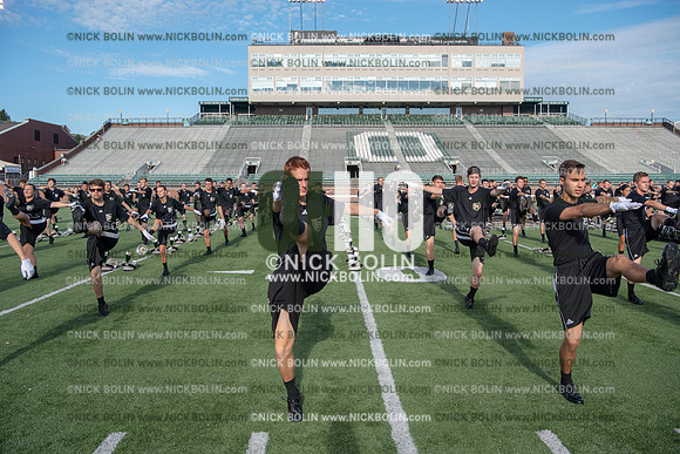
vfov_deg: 41.1
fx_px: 605
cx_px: 340
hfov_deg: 58.7
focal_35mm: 32
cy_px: 227
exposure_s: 1/400
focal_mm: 32
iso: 100
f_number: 5.6
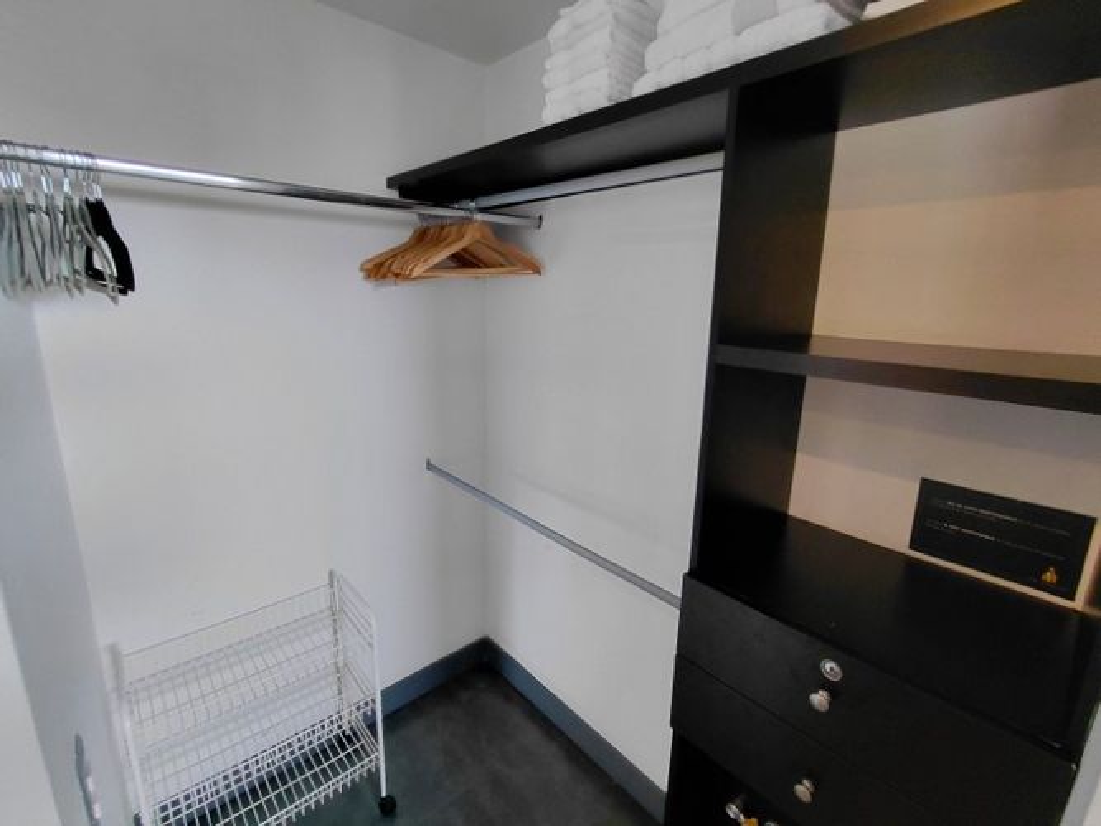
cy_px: 413
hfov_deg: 94.5
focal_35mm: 16
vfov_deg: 78.1
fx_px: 509
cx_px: 550
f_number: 2.2
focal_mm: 1.64
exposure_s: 1/60
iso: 200
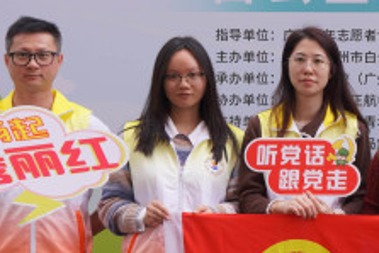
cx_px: 670
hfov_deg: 11.2
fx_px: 1812
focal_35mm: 172
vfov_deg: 8.0
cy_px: 126
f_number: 4
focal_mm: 30
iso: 100
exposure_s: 1/100
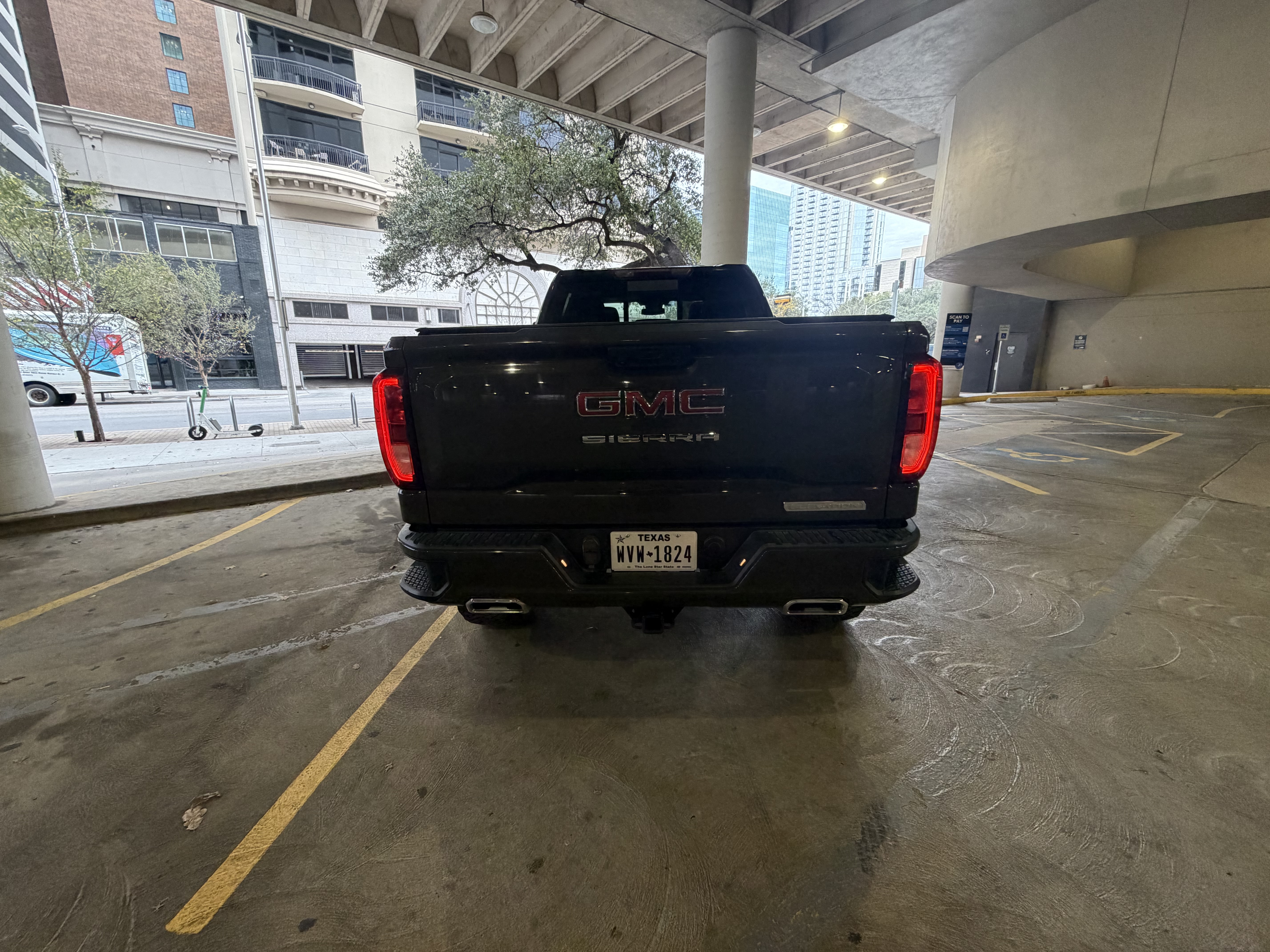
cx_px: 635
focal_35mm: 14
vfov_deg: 85.7
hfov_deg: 102.1
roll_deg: -0.1
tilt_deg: -11.7
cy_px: 476
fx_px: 514
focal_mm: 2.22
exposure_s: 1/106
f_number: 2.2
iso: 320
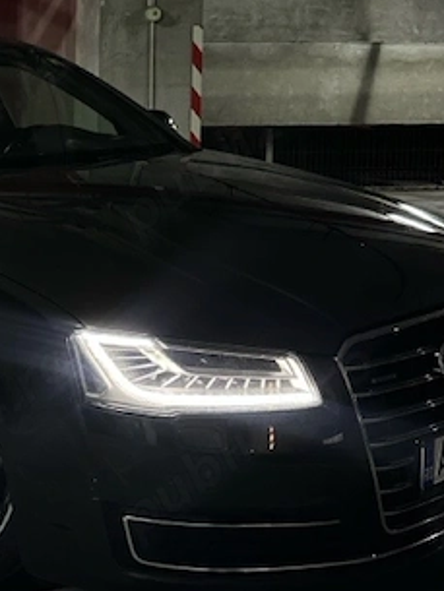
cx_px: 23
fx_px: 1077
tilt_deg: -5.8
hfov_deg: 22.6
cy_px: 186
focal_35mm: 63
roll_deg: -0.3
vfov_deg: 30.4
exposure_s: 1/60
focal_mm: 6.86
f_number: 1.78
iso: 800
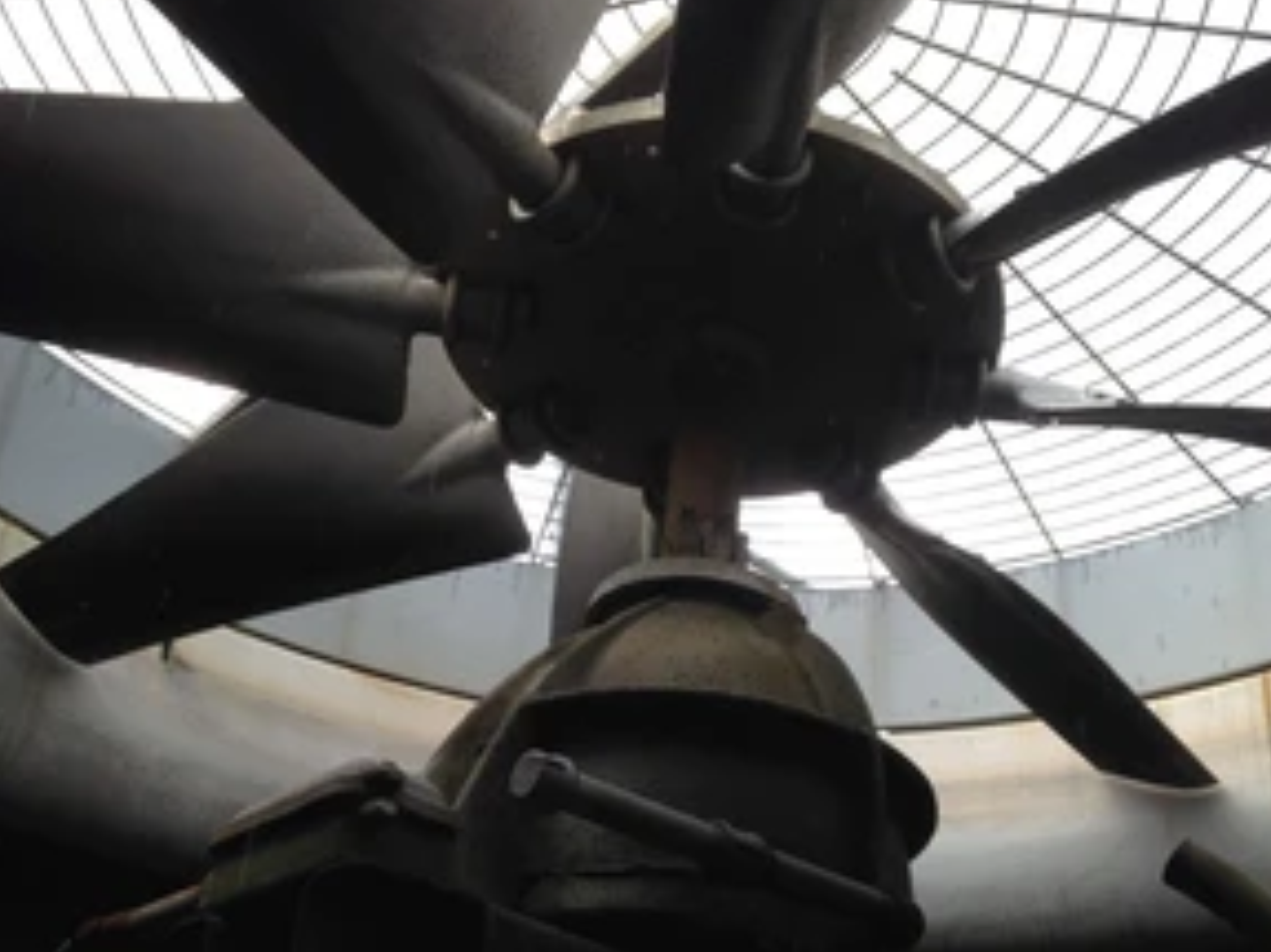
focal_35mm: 46
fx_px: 1688
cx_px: 651
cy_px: 638
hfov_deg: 41.3
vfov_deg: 31.2
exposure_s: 1/278
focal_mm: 4.12
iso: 50
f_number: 2.4
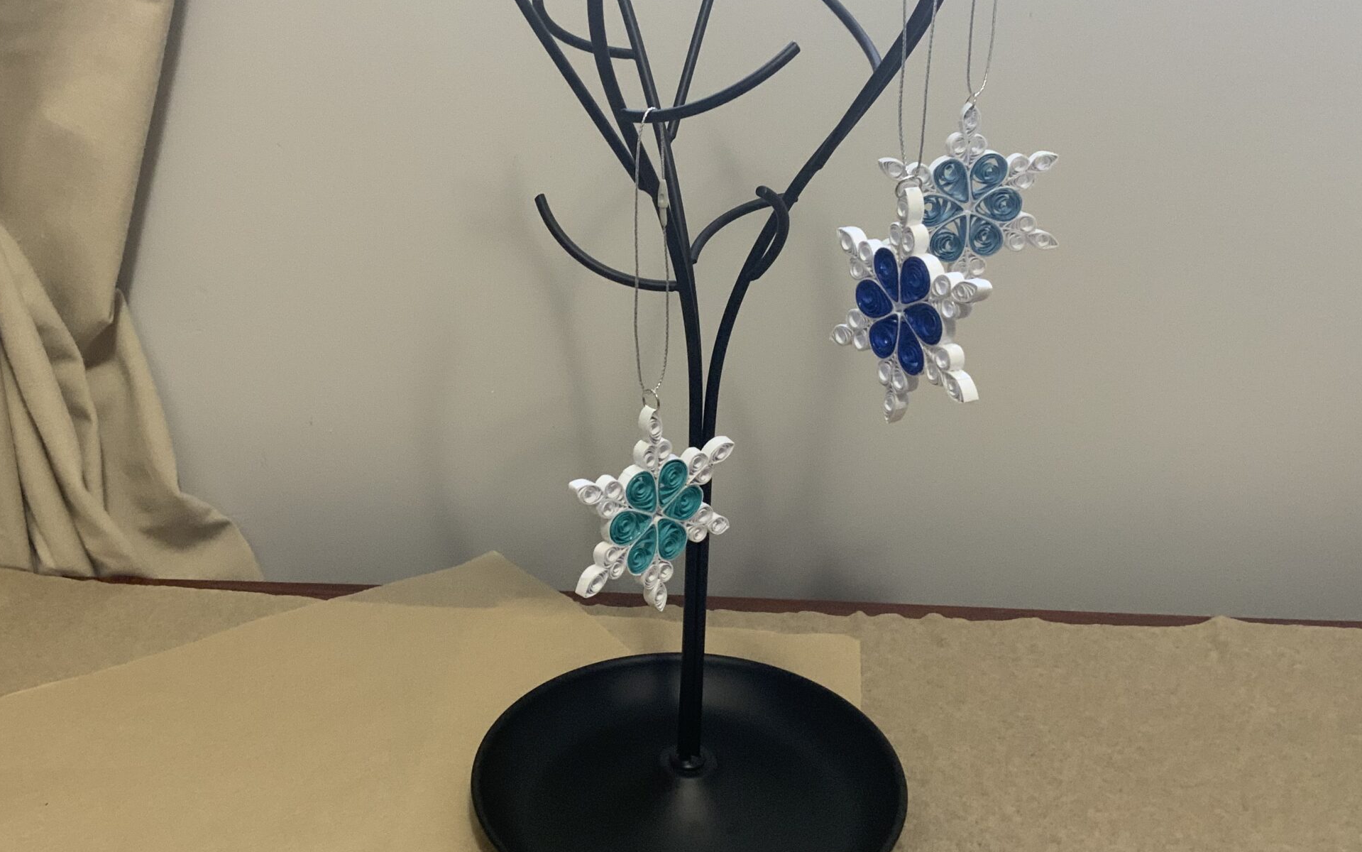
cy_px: 301
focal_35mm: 41
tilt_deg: -17.6
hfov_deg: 48.1
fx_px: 1522
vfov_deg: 31.1
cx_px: 607
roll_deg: -0.8
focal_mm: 3
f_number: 1.8
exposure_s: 1/60
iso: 100
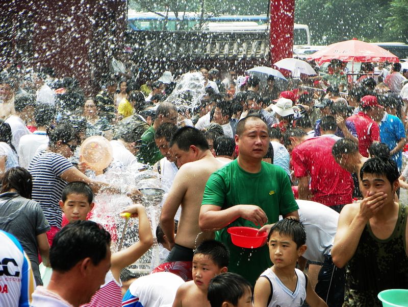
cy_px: 154
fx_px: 2406
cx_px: 204
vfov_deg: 7.3
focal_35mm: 204
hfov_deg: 9.7
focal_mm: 36.3
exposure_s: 1/250
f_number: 4.5
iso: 64
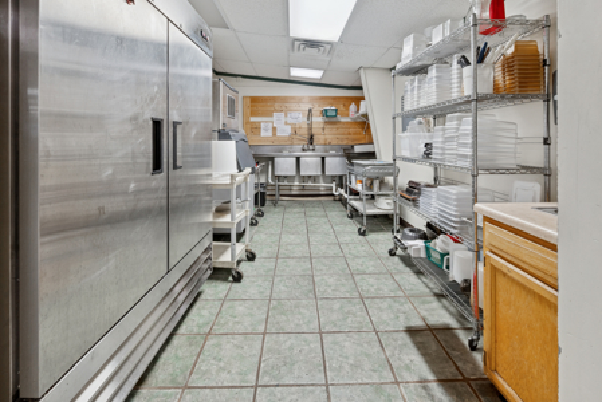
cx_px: 301
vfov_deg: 81.3
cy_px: 201
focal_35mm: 14
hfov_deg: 104.2
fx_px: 234
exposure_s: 1/8
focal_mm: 14
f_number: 9
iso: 400
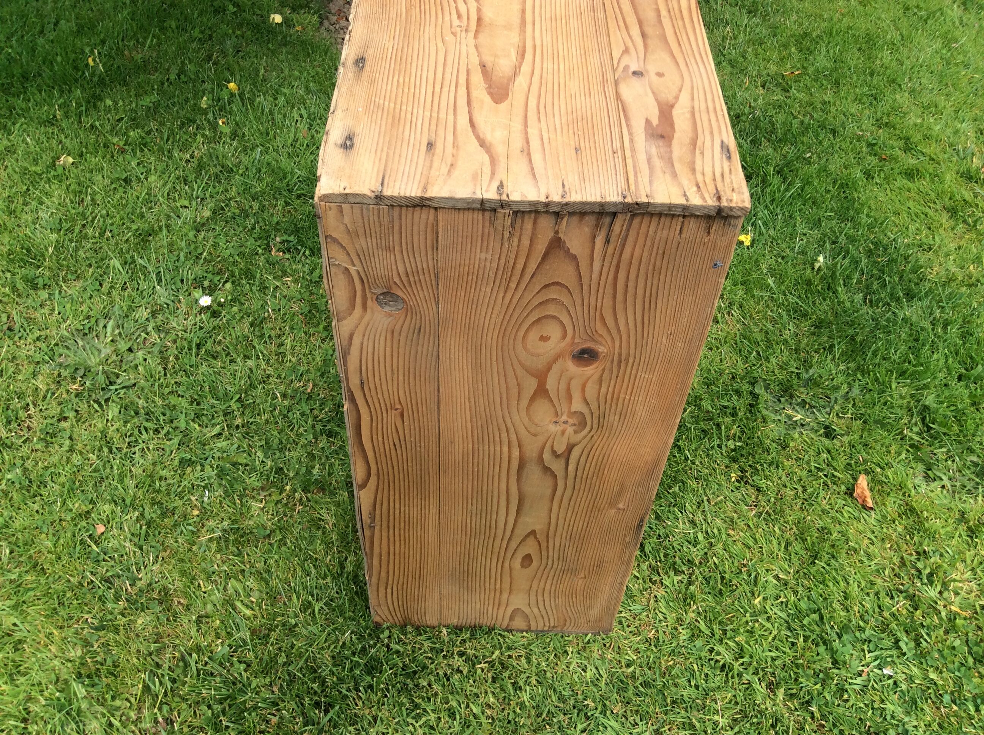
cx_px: 492
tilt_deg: -46.5
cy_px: 368
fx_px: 908
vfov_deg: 44.1
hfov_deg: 56.9
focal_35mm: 32
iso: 32
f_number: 2.4
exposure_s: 1/596
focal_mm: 3.3
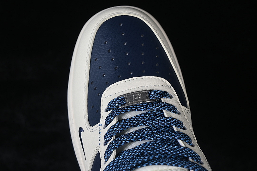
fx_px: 535
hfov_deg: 27.0
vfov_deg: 18.2
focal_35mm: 75
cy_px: 86
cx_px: 128
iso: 160
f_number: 7.1
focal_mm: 50
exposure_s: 1/80
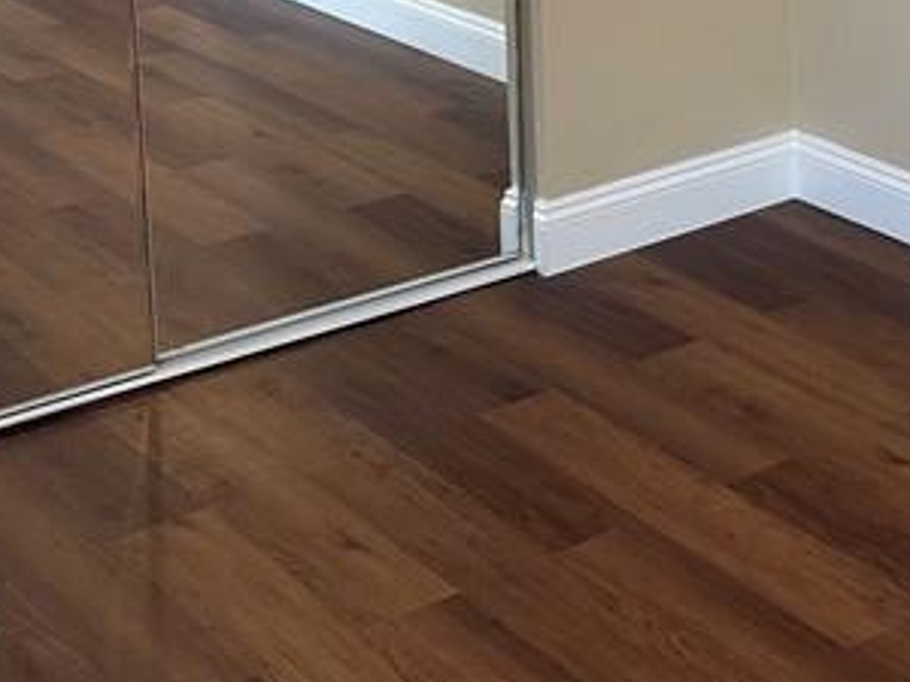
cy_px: -170
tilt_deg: -10.9
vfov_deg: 17.1
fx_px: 2156
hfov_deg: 23.2
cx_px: 831
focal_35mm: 82
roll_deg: +0.5
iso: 160
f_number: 1.78
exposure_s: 1/60
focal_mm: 6.86
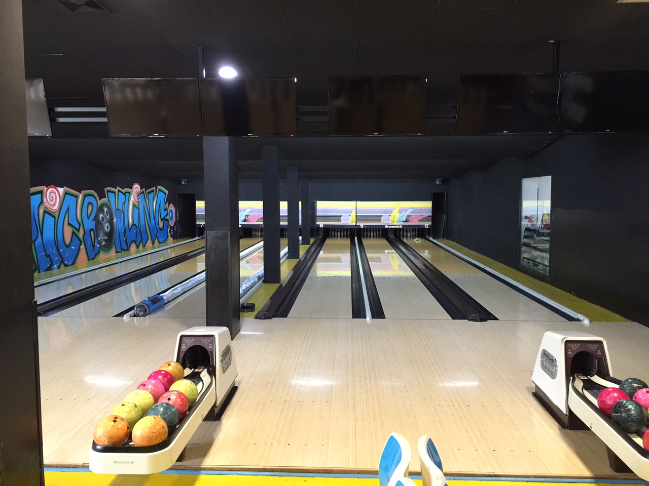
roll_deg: -0.8
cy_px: 243
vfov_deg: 48.2
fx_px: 544
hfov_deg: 61.7
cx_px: 324
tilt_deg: -4.4
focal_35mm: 29
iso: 125
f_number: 2.2
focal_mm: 4.15
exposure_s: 1/15
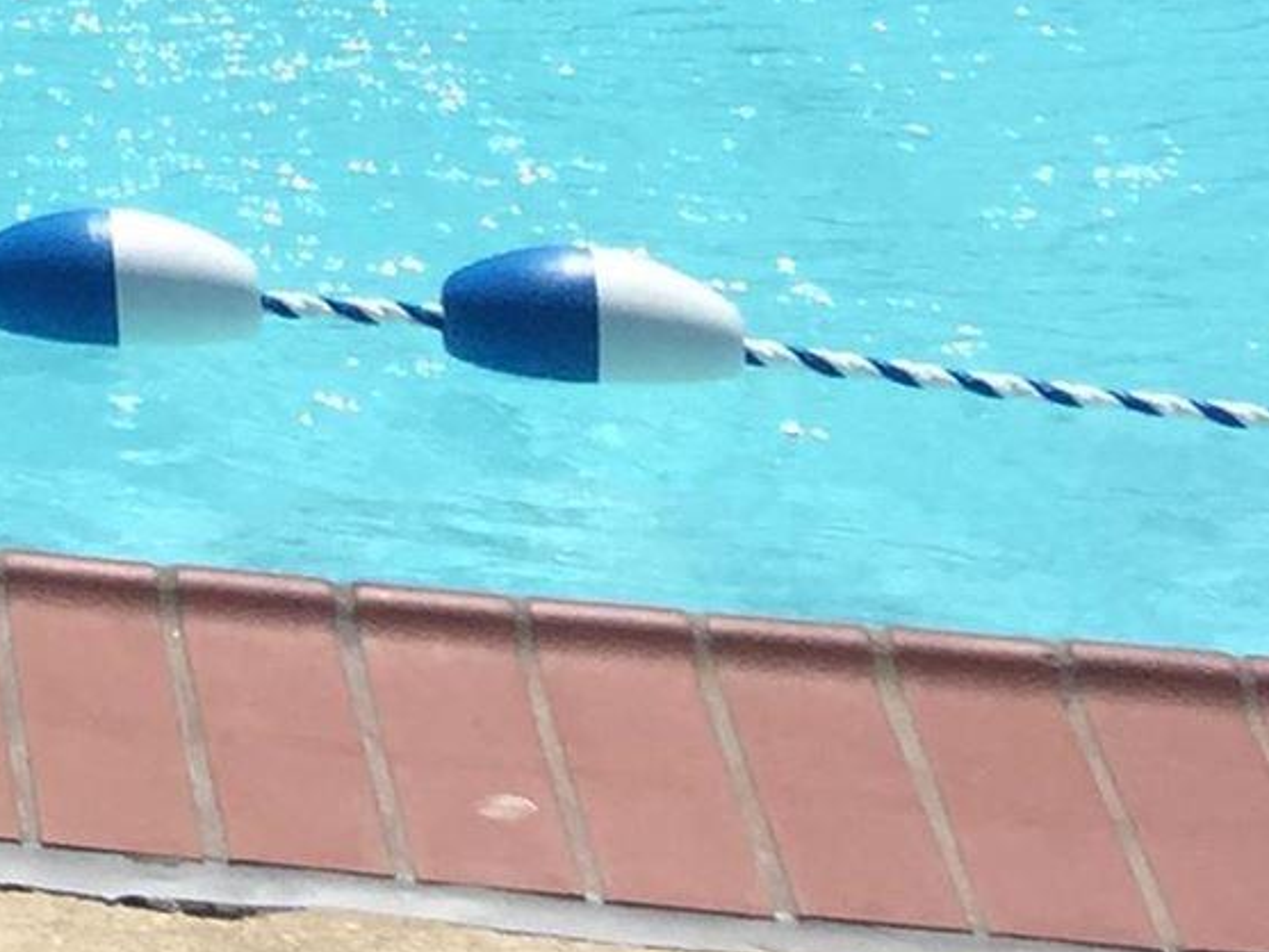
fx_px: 5867
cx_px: -2012
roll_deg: -1.9
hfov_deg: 10.3
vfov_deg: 8.3
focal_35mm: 160
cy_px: -1571
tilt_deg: -0.3
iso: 32
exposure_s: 1/3597
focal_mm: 4.15
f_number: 2.2
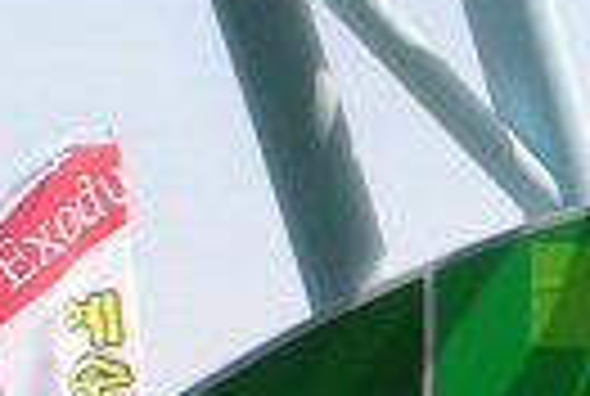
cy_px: 934
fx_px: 9560
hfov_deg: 3.5
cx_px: 1338
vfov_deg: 2.4
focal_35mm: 582
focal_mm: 16.2
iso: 50
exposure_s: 1/150
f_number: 8.2
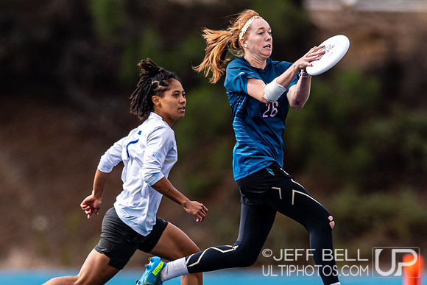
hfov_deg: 1.9
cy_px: 219
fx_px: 12670
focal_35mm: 1068
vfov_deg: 1.3
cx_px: 210
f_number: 2.8
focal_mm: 400
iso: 100
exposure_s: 1/1000
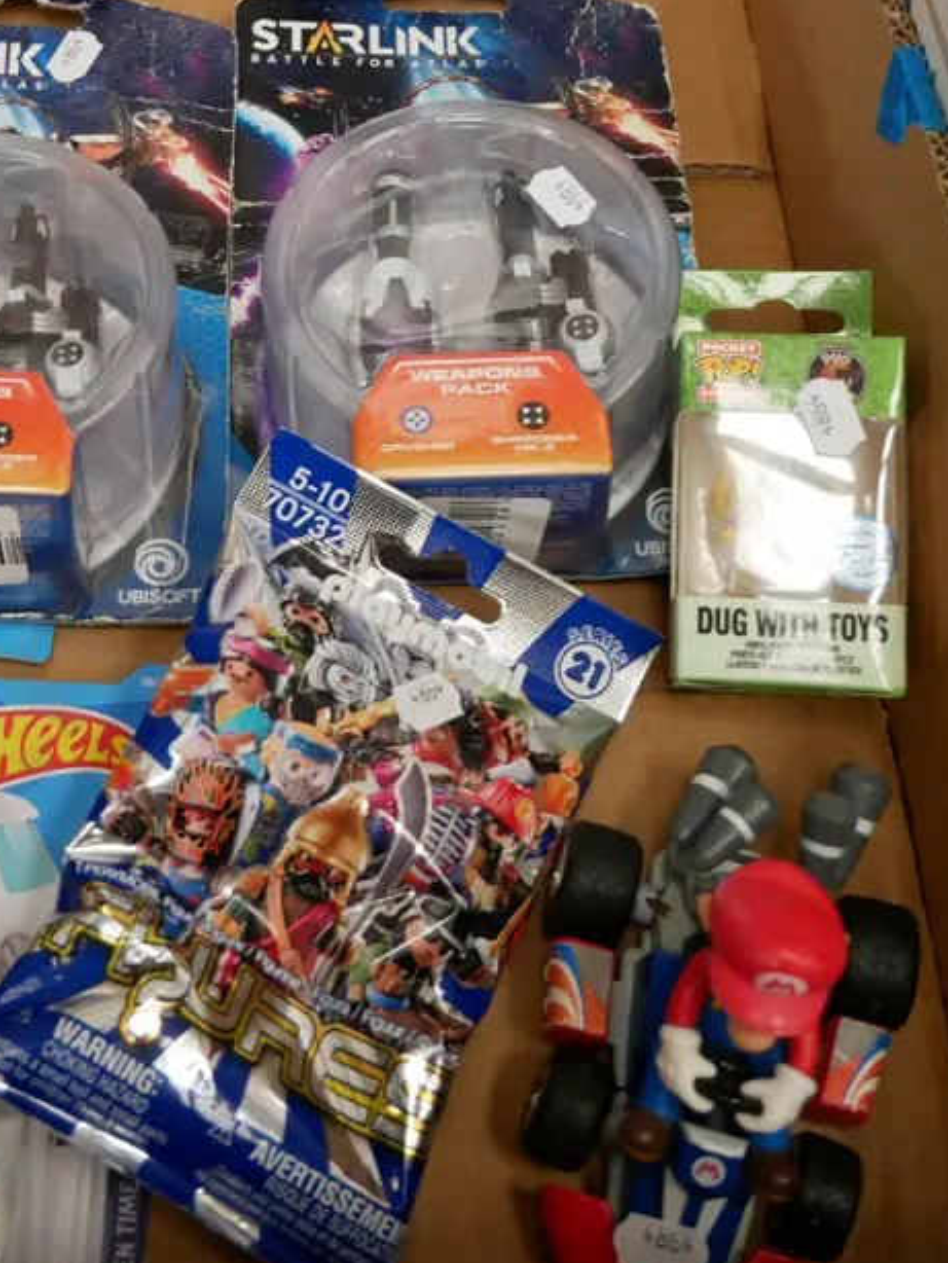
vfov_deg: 37.3
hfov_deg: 28.9
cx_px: 317
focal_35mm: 50
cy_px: 323
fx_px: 1824
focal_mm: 15
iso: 1250
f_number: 4
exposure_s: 1/60
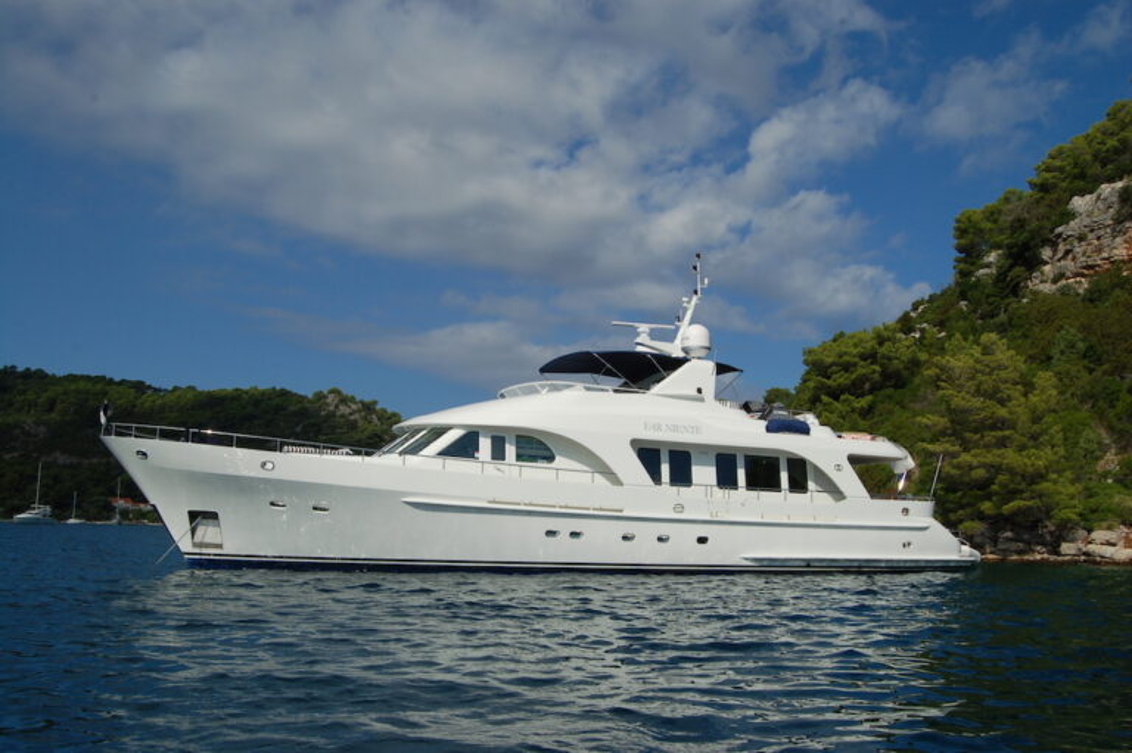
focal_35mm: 33
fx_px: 1037
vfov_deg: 39.9
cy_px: 376
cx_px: 566
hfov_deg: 57.3
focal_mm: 22
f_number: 11
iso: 200
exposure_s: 1/500
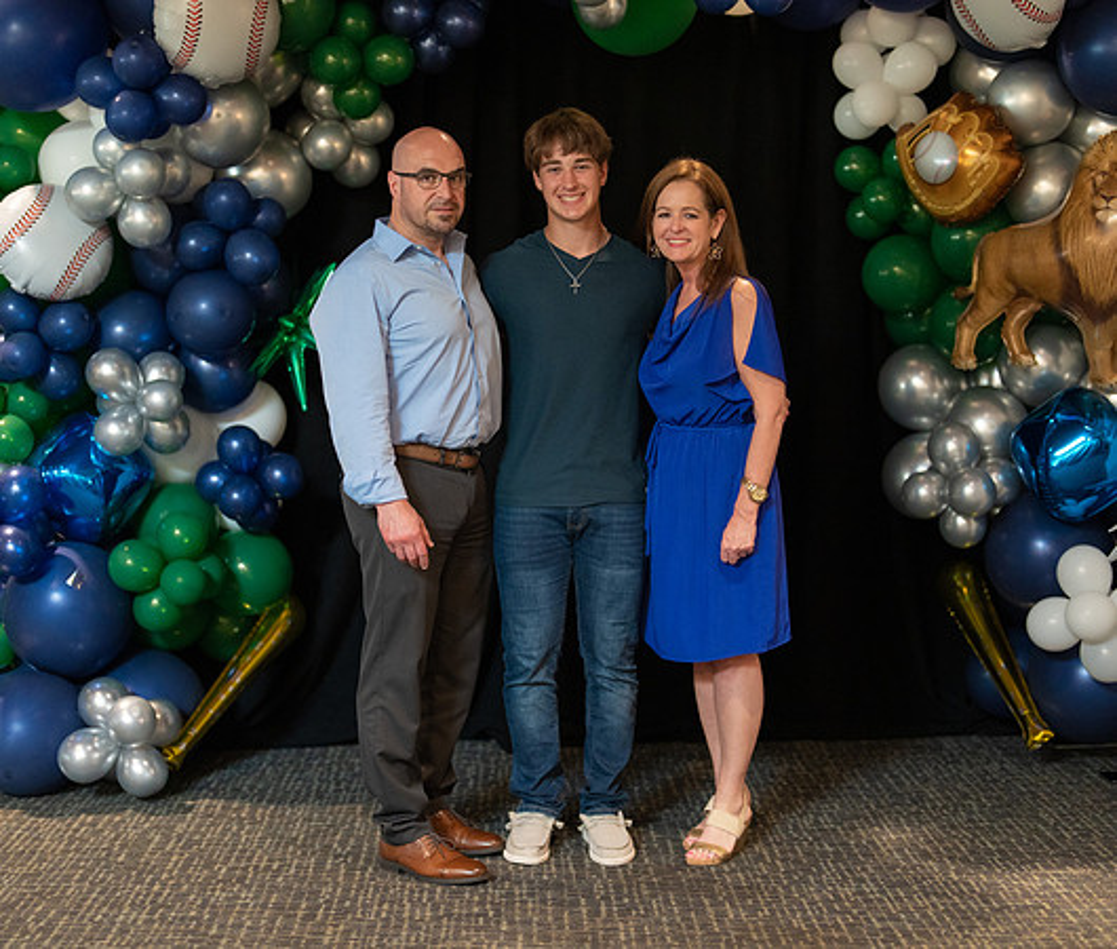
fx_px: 1980
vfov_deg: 26.9
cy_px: 474
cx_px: 562
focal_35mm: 58
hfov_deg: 31.5
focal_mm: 50
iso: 1600
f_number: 1.2
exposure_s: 1/320
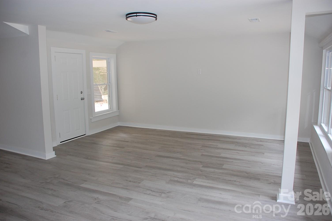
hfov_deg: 62.0
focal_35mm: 30
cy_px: 110
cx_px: 166
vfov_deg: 43.5
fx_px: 276
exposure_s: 1/60
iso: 400
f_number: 3.8
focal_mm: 20
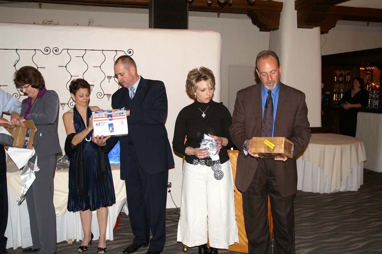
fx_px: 382
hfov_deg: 53.2
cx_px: 191
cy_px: 127
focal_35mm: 36
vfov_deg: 36.8
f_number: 3.5
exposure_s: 1/60
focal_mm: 24
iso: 200
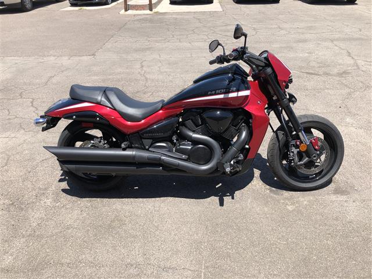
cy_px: 140
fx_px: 301
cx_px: 186
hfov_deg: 63.4
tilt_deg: -30.4
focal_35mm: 28
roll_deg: -0.1
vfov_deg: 49.7
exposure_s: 1/1245
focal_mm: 3.99
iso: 20
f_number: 1.8
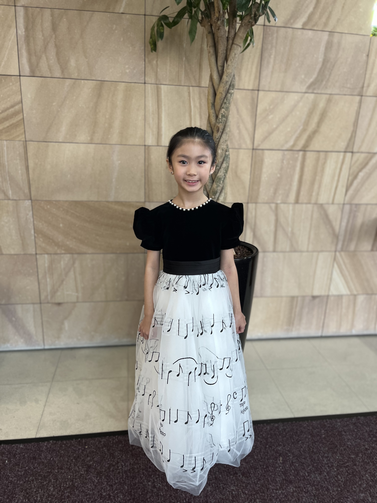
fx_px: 378
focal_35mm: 26
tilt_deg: -17.6
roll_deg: -1.3
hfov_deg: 53.1
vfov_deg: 67.3
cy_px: 252
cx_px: 188
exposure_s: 1/50
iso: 160
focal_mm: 5.1
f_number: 1.6
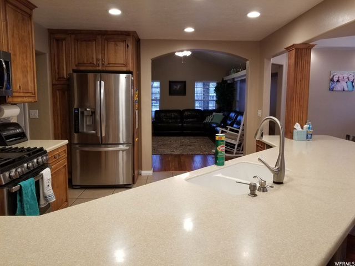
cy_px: 133
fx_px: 267
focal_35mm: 26
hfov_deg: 67.3
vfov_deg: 53.1
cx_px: 178
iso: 100
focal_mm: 4.3
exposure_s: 1/60
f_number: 1.7
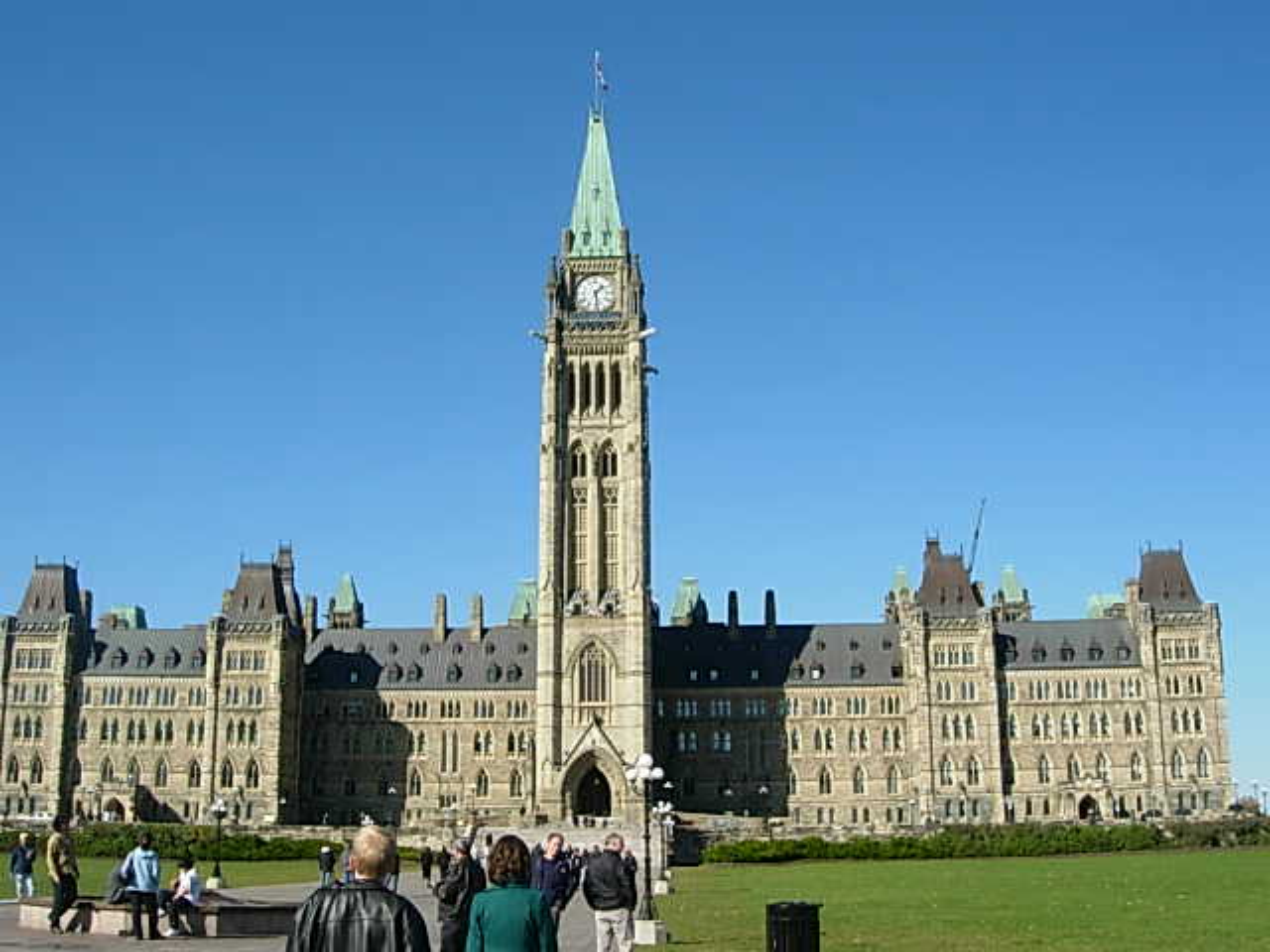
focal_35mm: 38
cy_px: 476
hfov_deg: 49.0
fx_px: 1394
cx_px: 635
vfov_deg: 37.7
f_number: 4.8
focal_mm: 7.8
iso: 79
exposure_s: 1/703
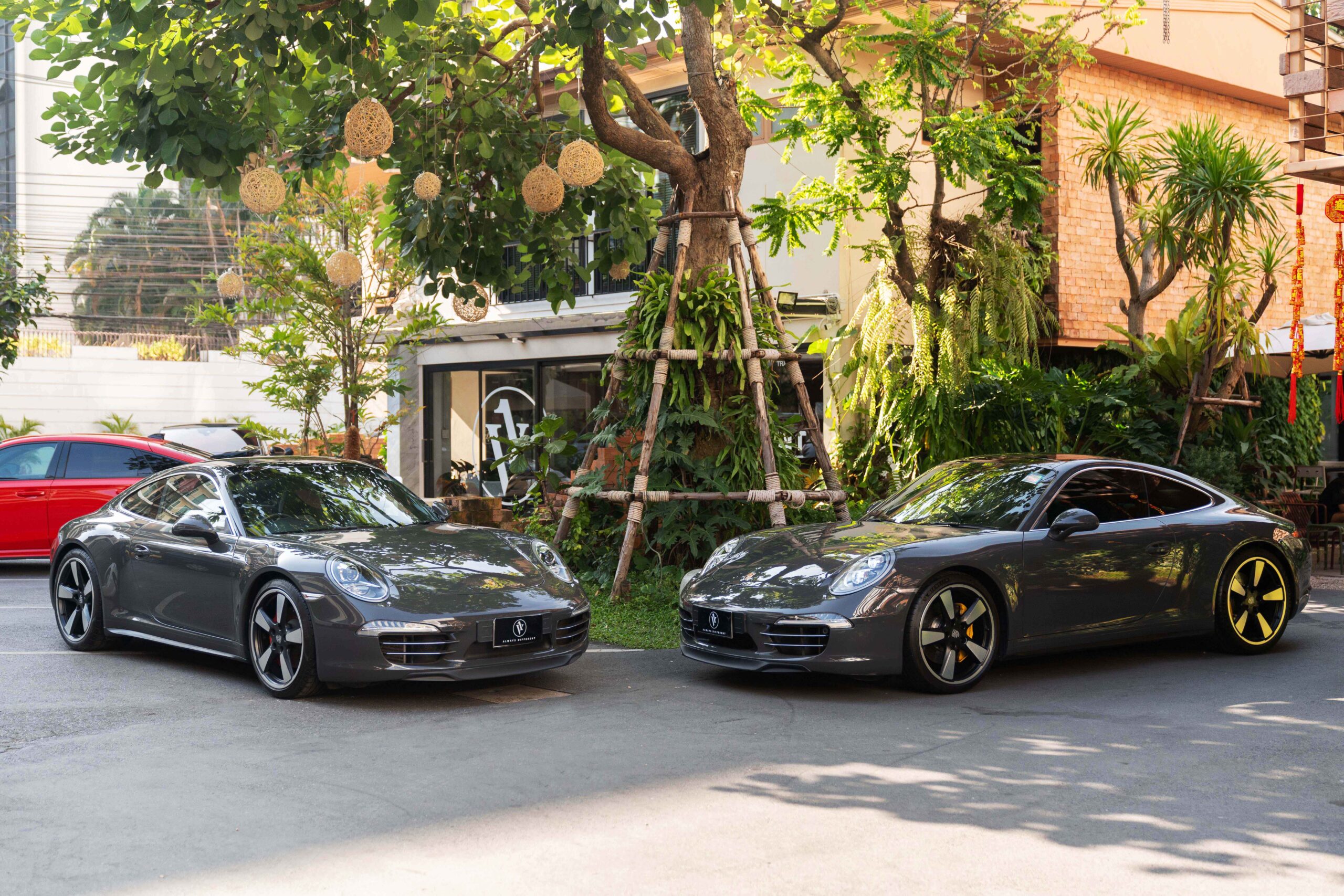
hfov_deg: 45.4
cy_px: 448
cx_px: 672
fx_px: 1605
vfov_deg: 31.2
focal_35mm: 43
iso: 640
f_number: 2.8
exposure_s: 1/1600
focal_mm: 43
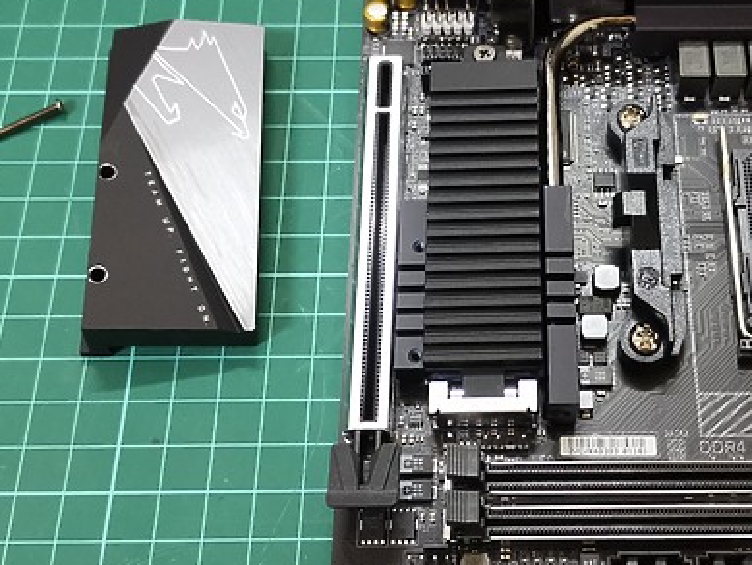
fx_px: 1087
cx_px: 512
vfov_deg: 29.1
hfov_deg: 37.7
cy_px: 248
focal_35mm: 50
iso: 400
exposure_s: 1/30
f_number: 1.8
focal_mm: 4.75
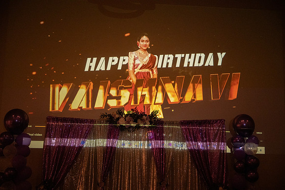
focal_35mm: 47
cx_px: 142
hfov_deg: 41.9
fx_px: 372
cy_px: 95
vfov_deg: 28.7
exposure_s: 1/160
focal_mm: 47
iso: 2500
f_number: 2.8
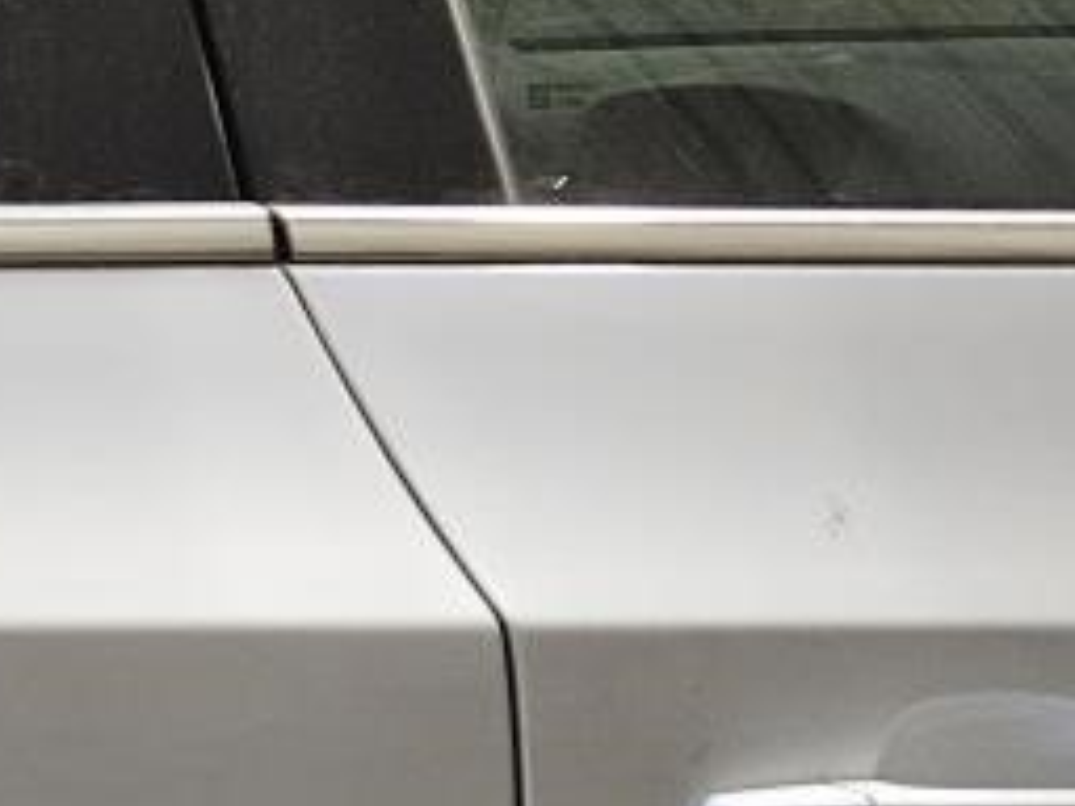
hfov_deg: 14.5
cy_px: 915
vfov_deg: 12.6
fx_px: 3571
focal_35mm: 115
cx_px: -1004
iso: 640
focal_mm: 5.4
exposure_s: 1/60
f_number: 1.8
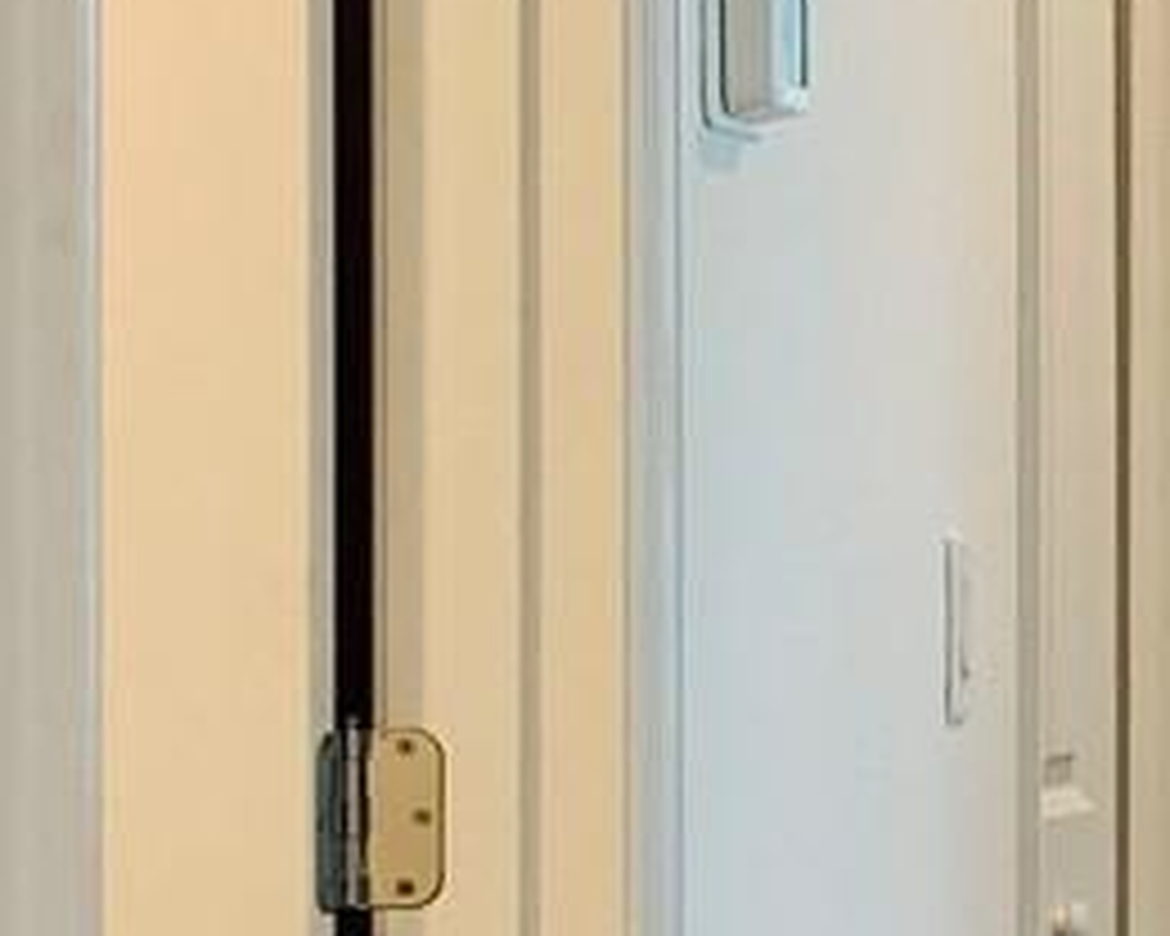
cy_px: 436
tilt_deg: -1.3
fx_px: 5402
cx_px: 2007
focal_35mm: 156
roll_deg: +0.0
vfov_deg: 9.9
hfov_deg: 11.6
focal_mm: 4.25
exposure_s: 1/60
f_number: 1.8
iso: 64
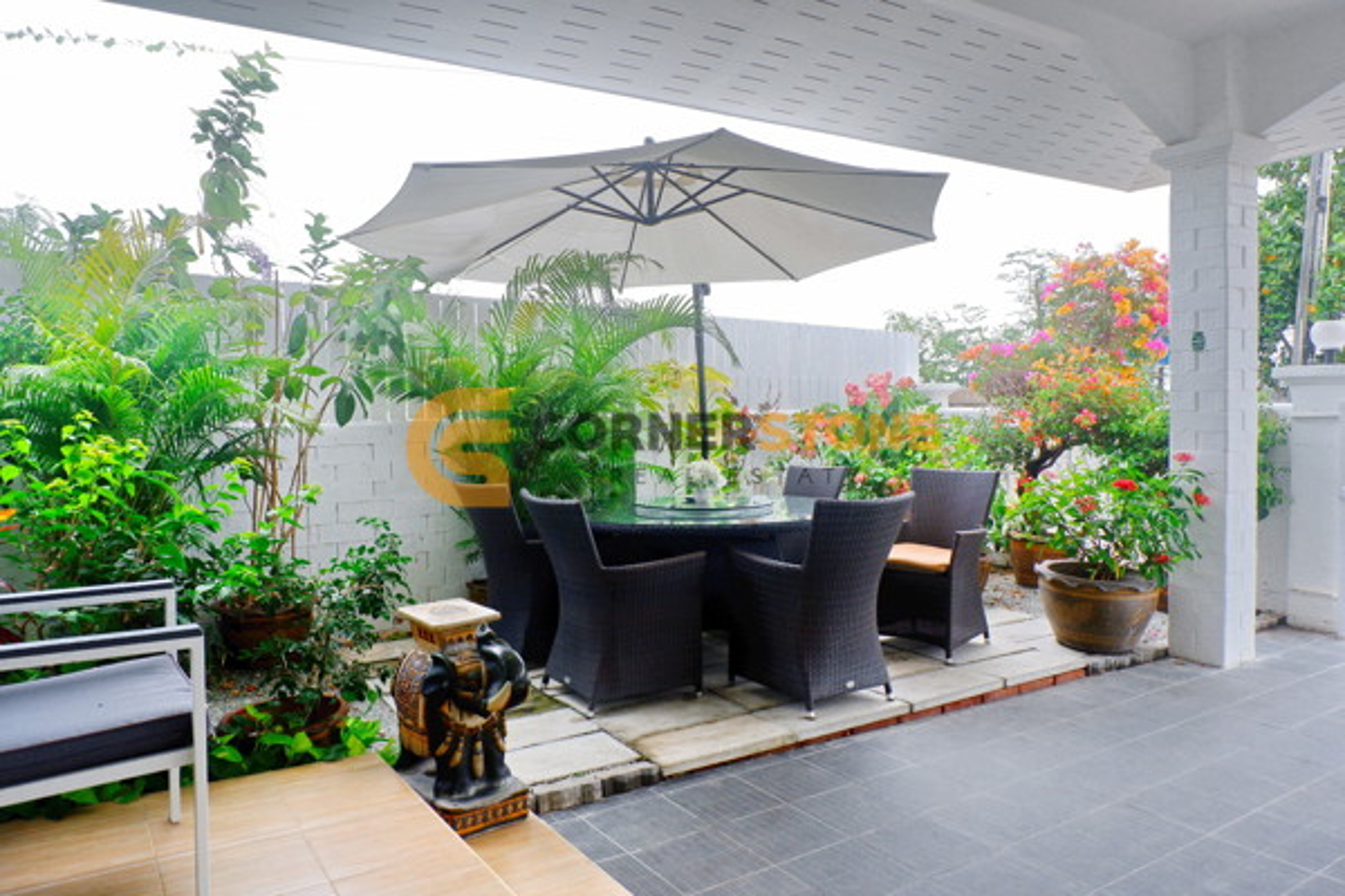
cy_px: 448
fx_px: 897
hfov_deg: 73.7
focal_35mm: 24
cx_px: 672
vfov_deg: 53.1
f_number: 5.6
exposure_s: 1/350
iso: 200
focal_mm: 16
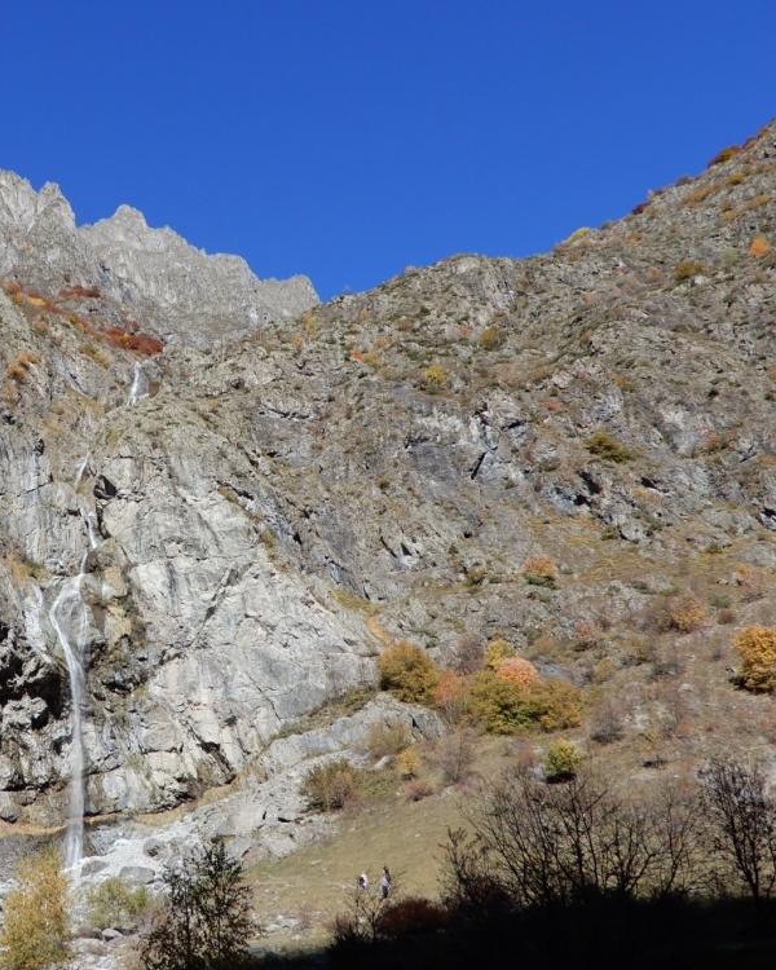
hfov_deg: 35.6
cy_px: 495
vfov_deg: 45.8
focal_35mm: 40
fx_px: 1148
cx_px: 115
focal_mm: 5.4
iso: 80
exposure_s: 1/800
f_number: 3.5
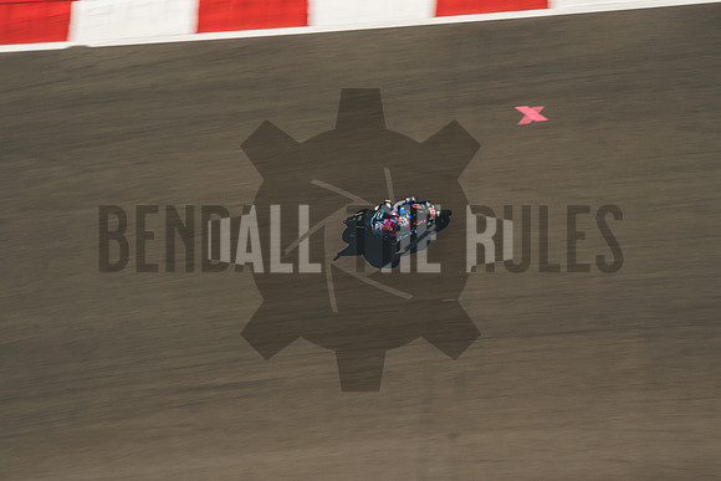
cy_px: 240
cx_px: 360
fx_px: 4457
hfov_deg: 9.2
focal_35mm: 222
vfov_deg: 6.2
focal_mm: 119.5
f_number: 18
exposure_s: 1/125
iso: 320
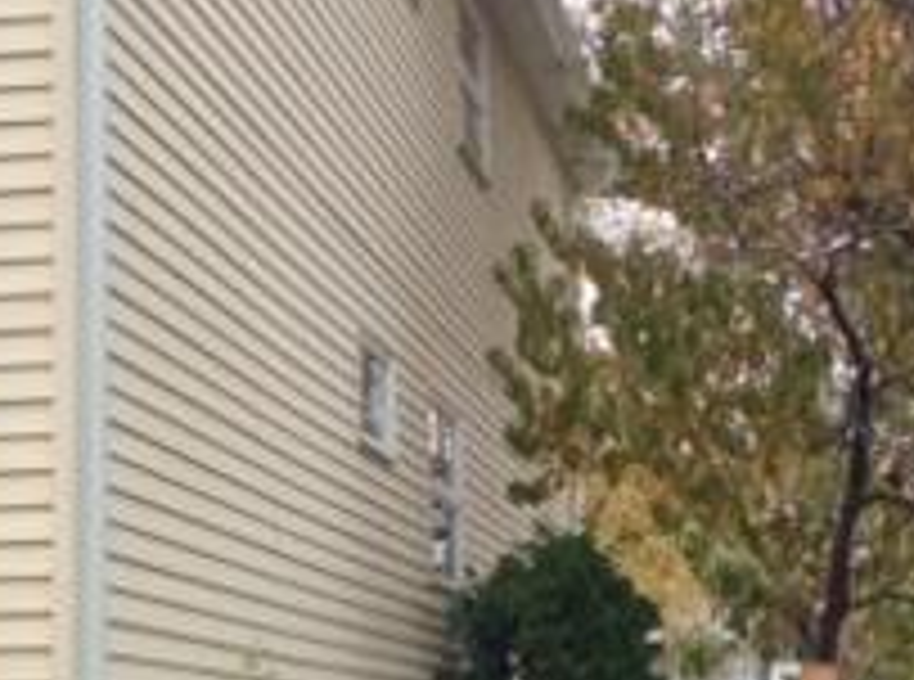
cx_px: 369
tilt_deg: +4.6
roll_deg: -0.2
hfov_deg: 19.5
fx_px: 2659
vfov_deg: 14.5
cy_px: 495
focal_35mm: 101
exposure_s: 1/400
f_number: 2.4
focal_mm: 3.3
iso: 32
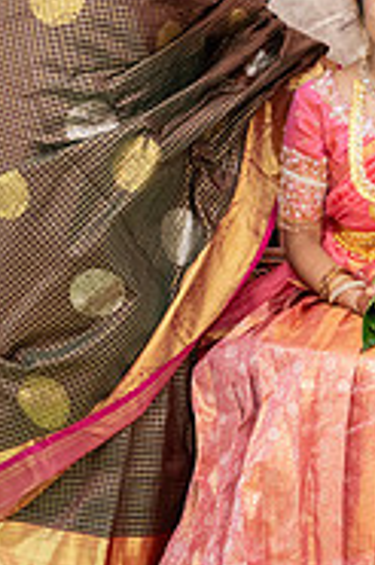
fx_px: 1784
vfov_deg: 17.9
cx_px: 440
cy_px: 151
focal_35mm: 114
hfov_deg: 11.8
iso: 1600
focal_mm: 32
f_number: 4
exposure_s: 1/160
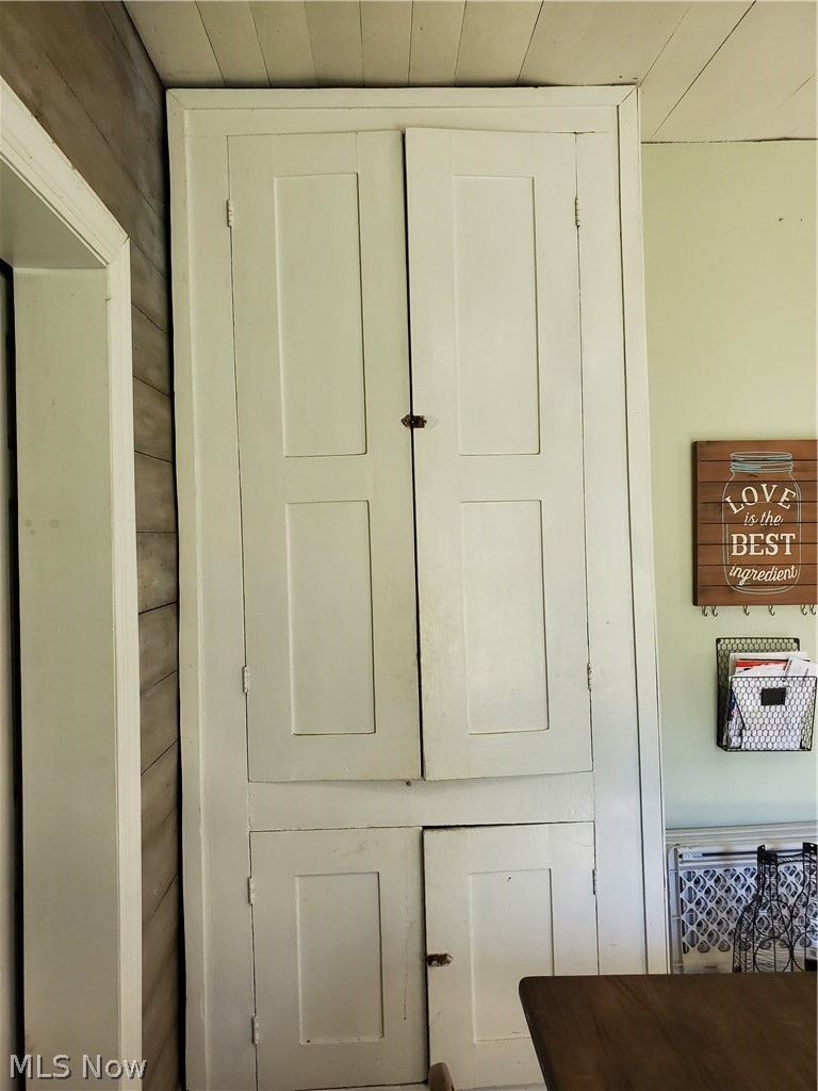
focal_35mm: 26
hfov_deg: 53.1
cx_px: 409
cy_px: 546
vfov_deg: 67.3
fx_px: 819
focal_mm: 4.3
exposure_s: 1/120
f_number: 2.4
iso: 250
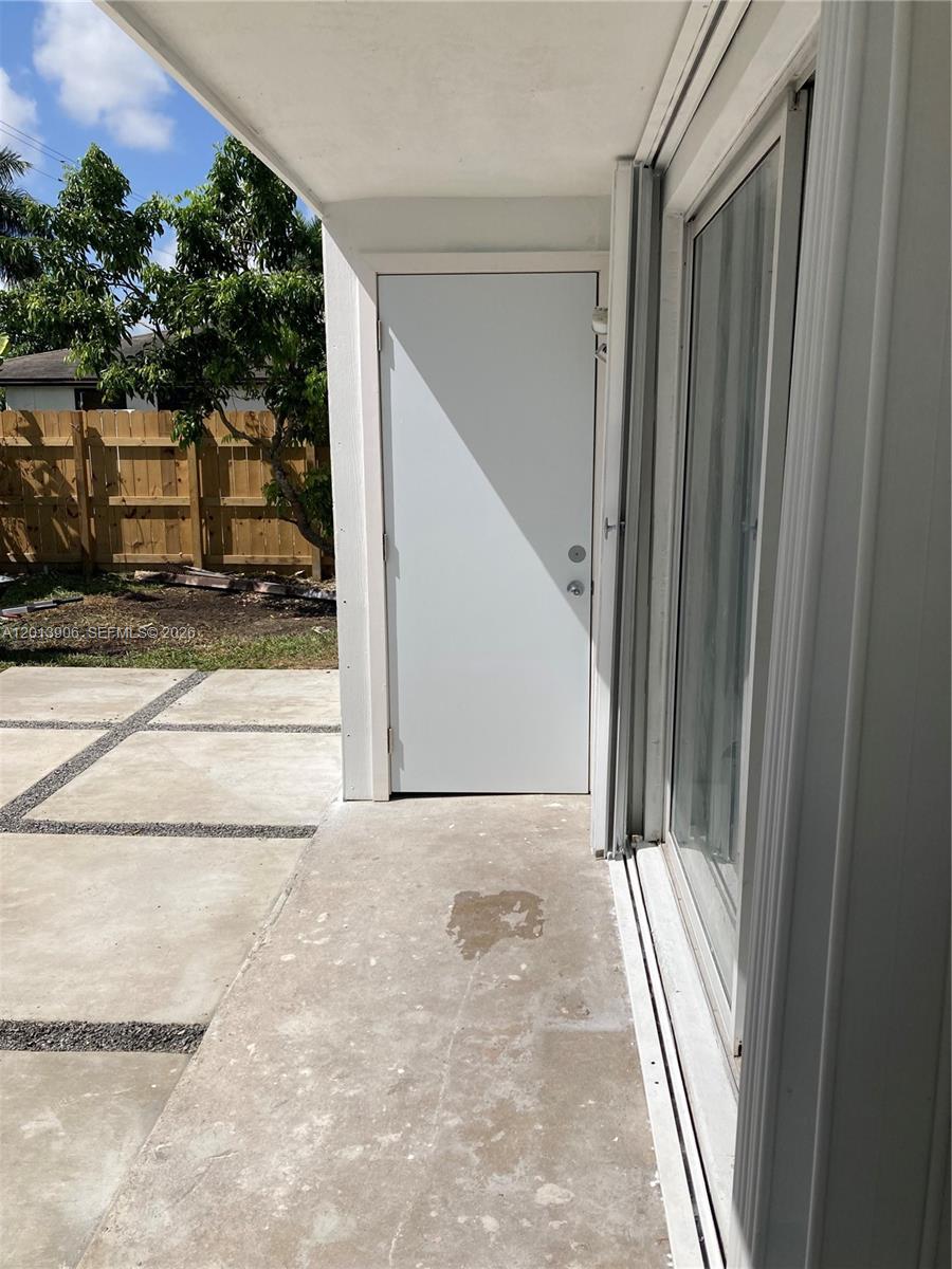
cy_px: 634
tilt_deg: -9.8
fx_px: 1027
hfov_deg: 49.7
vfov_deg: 63.4
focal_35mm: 28
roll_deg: +0.8
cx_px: 476
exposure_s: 1/4367
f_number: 1.8
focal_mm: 3.99
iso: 20
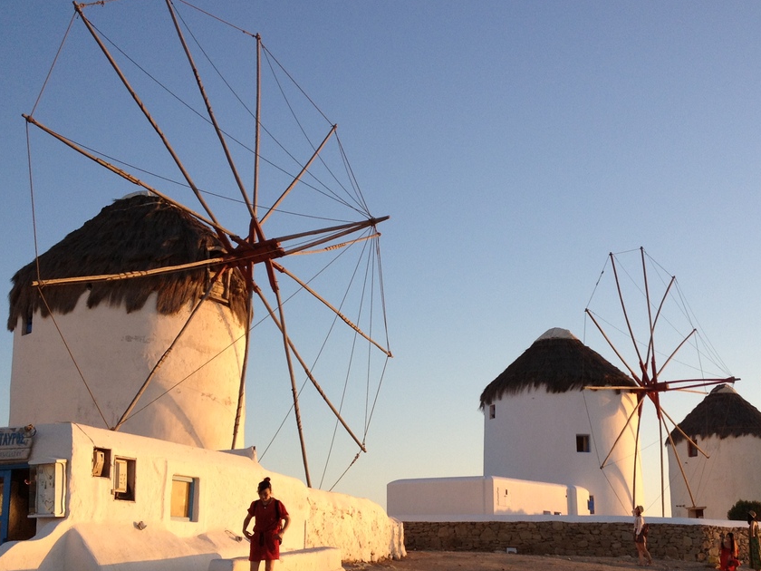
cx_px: 453
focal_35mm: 50
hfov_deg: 38.1
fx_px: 1099
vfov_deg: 28.9
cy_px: 373
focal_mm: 4.28
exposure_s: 1/516
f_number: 2.4
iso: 50
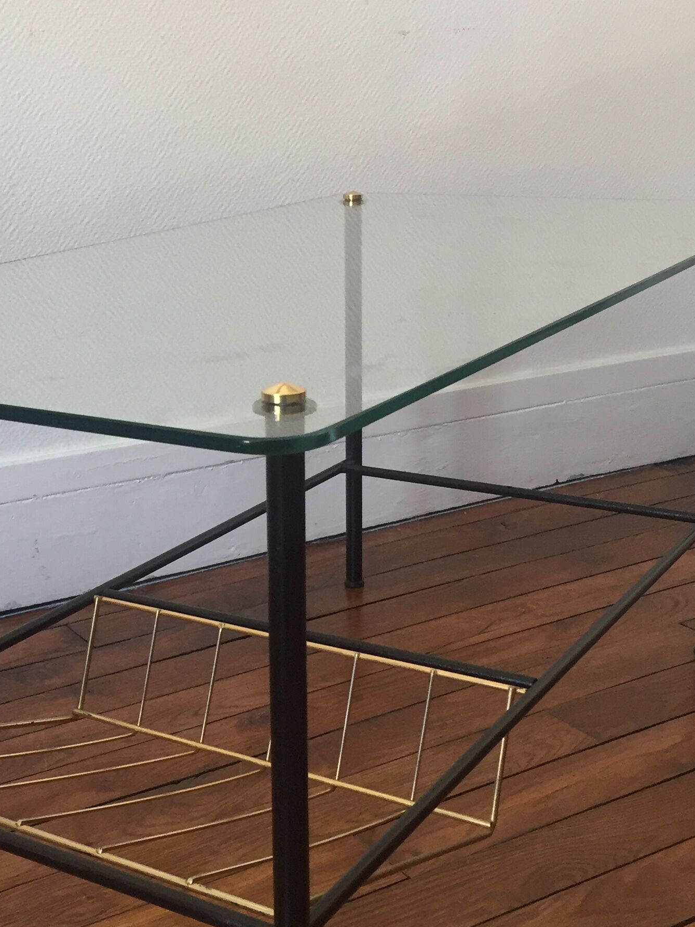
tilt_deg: -16.1
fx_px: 1419
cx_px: 208
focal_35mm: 53
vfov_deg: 36.2
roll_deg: +1.5
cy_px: 455
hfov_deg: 27.3
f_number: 2.2
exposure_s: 1/33
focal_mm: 4.15
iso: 100
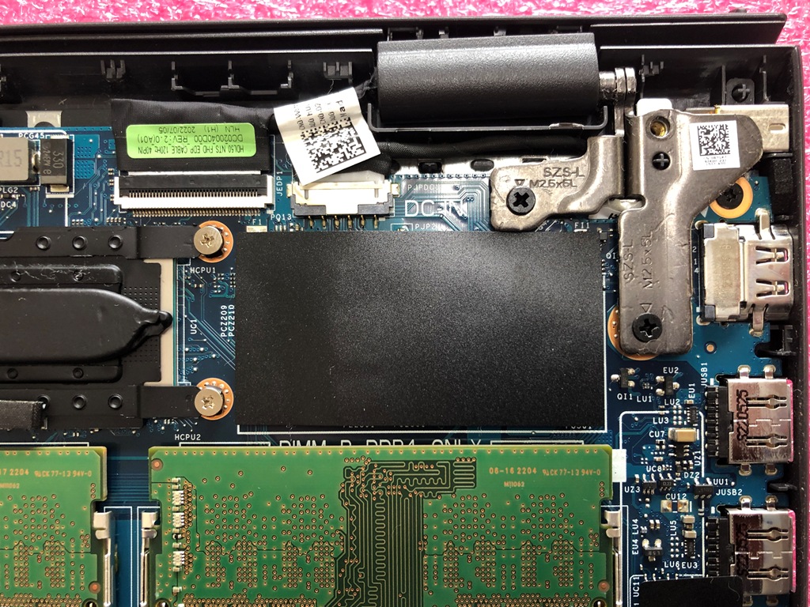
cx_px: 405
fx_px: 655
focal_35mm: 28
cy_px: 304
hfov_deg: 63.4
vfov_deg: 49.7
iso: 50
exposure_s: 1/17
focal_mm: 3.99
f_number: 1.8
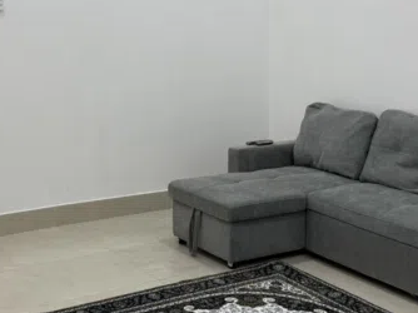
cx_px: 184
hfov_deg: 41.2
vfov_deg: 30.4
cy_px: 46
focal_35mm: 46
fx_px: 555
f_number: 1.78
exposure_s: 1/100
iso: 64
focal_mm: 6.76
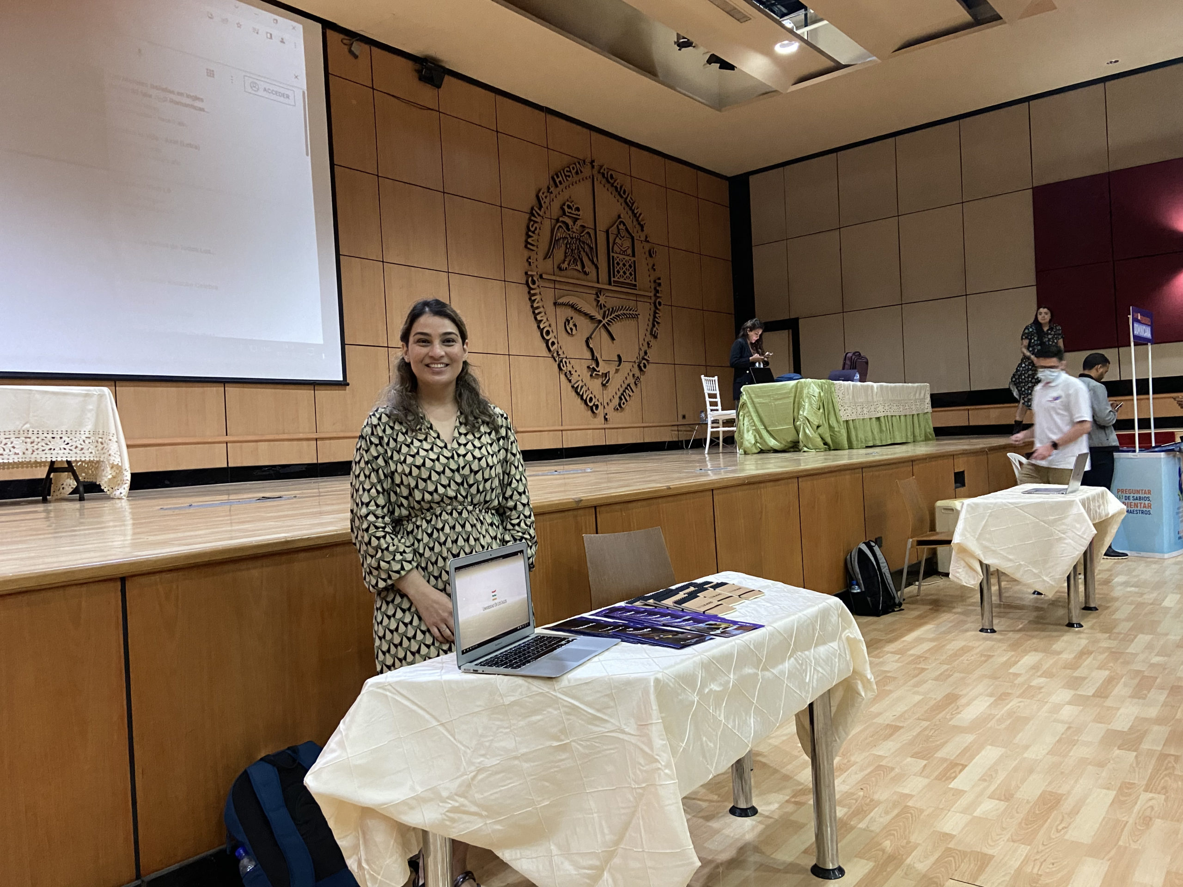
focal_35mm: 26
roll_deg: +3.3
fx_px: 889
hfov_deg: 67.3
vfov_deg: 53.1
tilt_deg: -0.2
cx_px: 592
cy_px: 444
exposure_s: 1/30
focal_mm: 4.25
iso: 500
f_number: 1.8
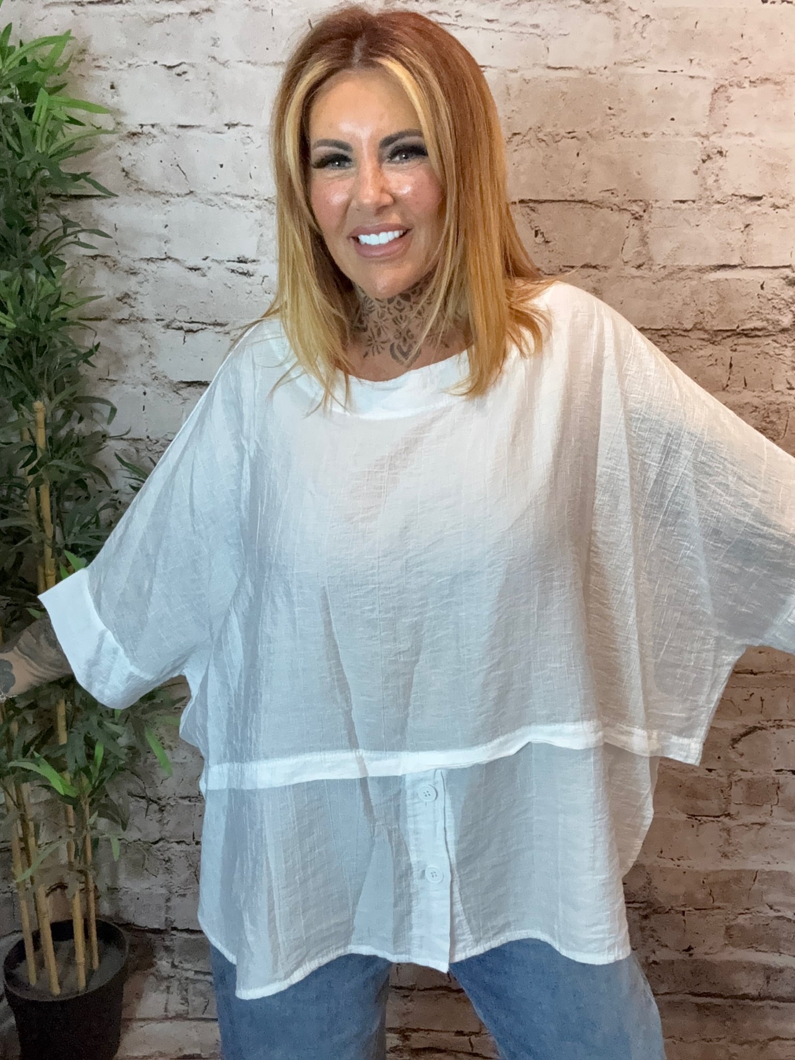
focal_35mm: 30
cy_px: 530
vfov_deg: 60.0
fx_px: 919
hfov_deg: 46.8
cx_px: 398
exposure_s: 1/50
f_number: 1.9
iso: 200
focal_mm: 2.69
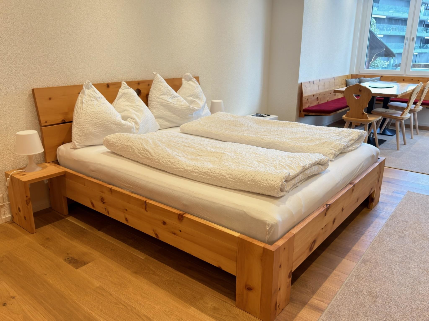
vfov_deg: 49.7
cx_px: 214
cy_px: 160
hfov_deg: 63.4
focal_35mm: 28
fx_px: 347
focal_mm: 6.76
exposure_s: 1/100
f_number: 1.78
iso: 80
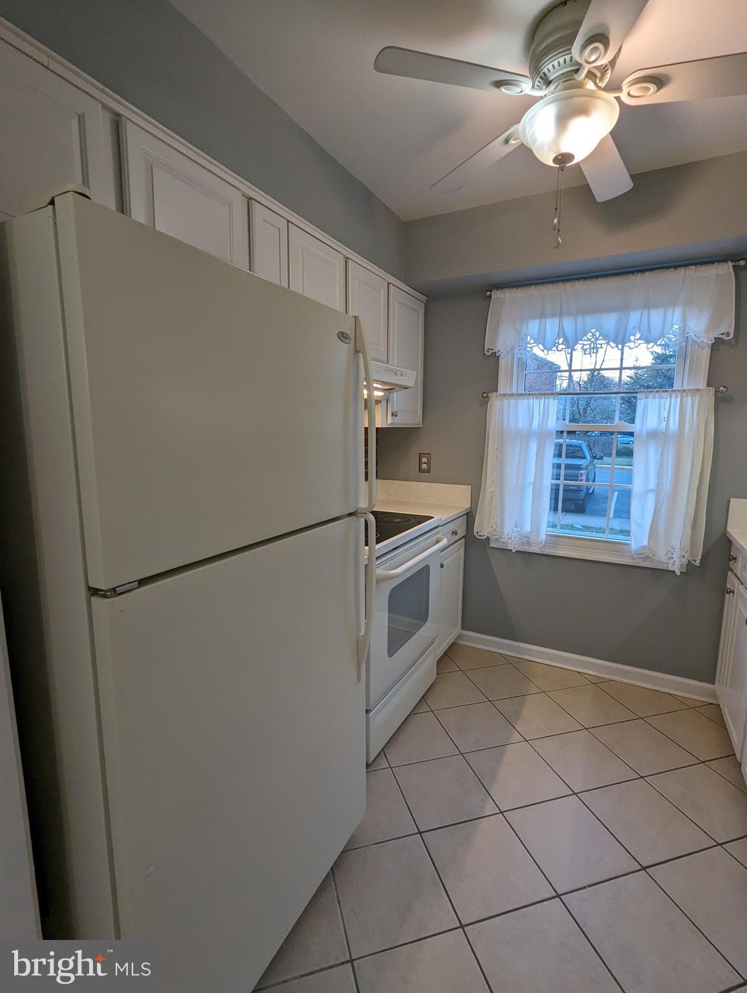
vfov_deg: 94.4
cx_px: 374
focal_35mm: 16
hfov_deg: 78.2
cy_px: 496
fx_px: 459
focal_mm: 2.35
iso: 168
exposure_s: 1/120
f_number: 2.2
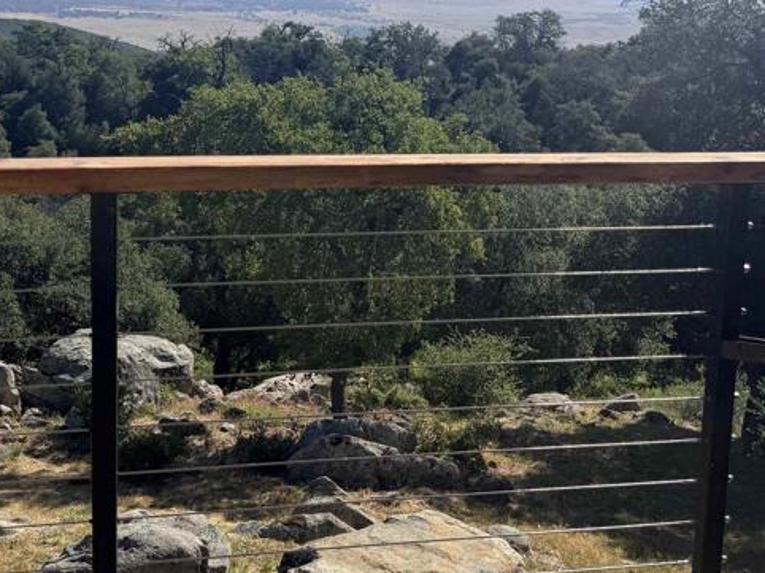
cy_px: 140
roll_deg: -2.2
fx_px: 1127
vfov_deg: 28.1
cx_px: 335
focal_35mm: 51
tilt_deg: -9.1
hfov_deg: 37.5
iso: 80
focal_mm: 6.76
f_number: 1.78
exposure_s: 1/7353
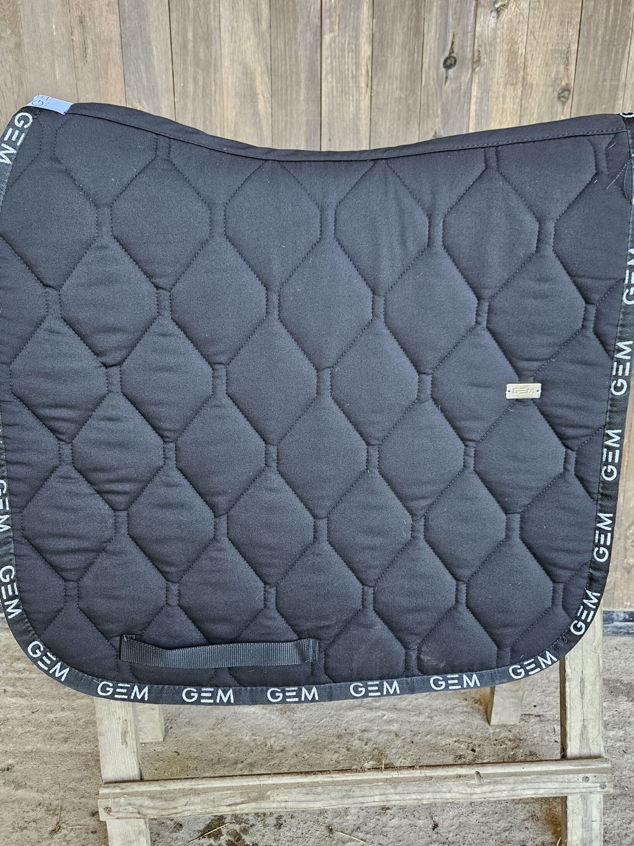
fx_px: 659
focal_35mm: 27
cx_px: 313
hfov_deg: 51.4
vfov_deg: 65.3
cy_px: 400
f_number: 1.8
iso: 400
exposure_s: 1/120
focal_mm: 5.4
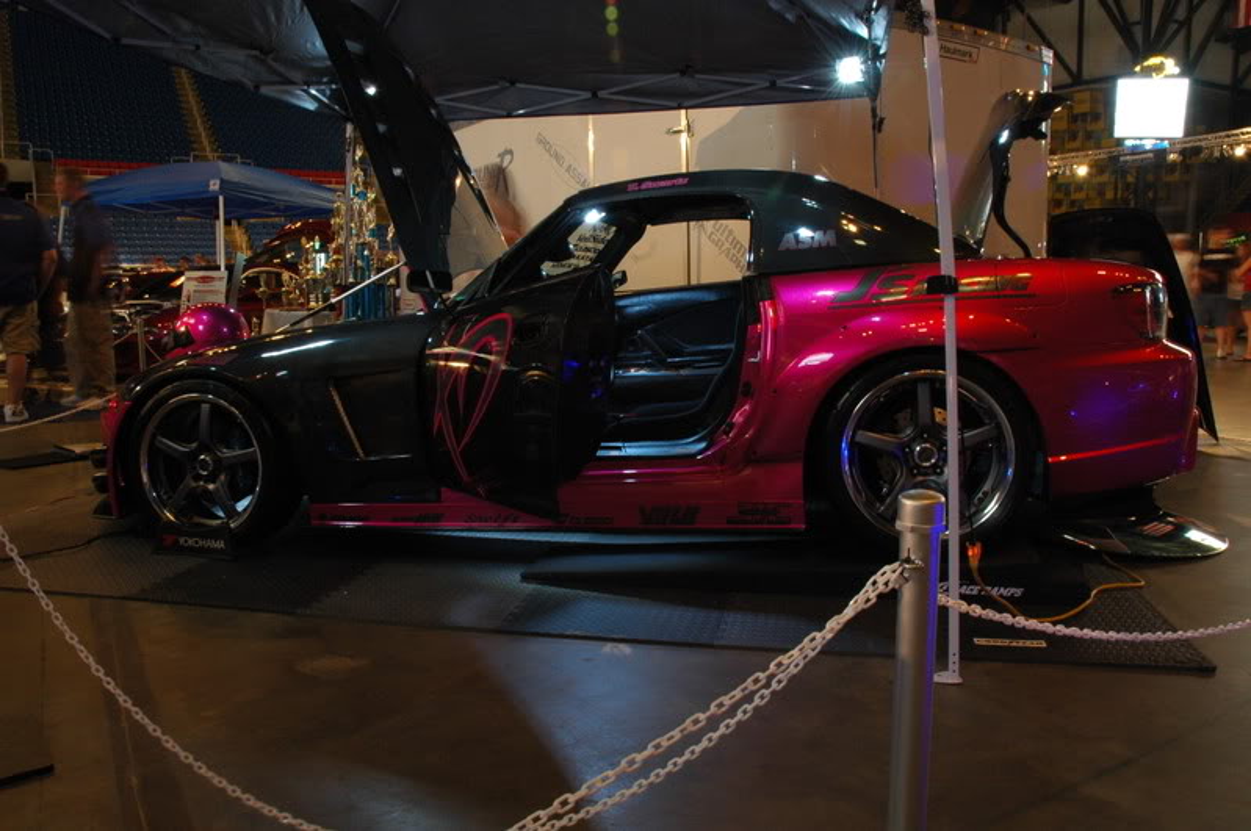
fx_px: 937
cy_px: 416
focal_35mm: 27
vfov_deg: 47.8
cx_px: 626
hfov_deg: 67.4
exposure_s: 4
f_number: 14
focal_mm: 18
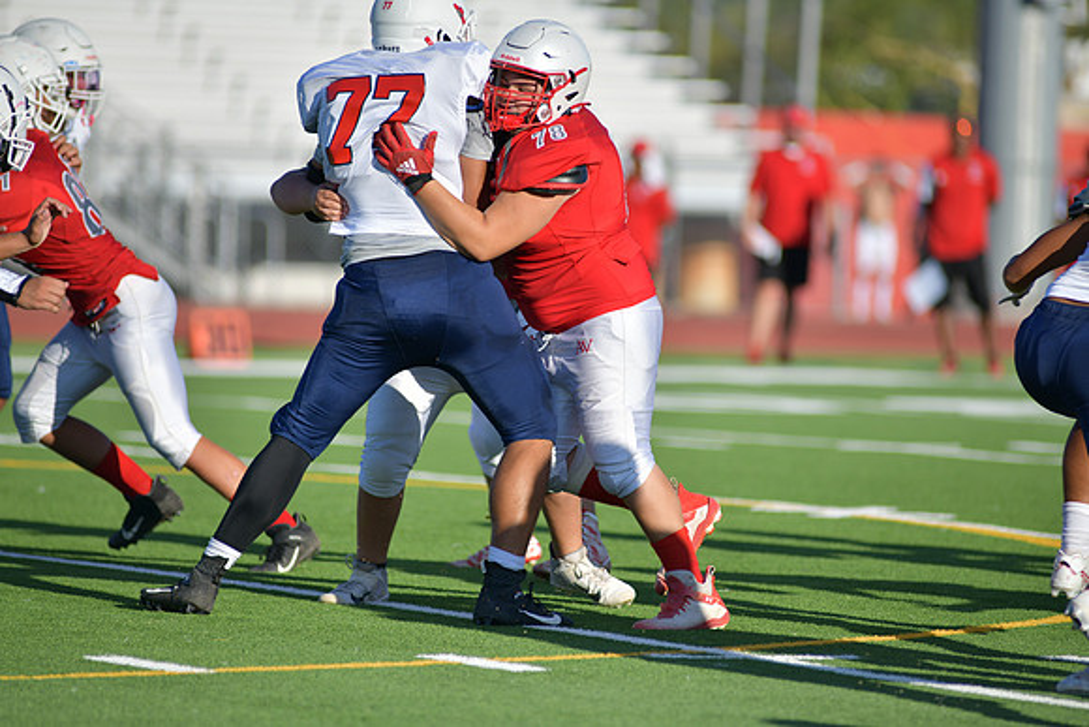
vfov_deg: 4.6
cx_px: 544
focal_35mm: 300
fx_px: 9077
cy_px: 364
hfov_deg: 6.9
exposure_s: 1/2000
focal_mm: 300
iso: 100
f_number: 3.5
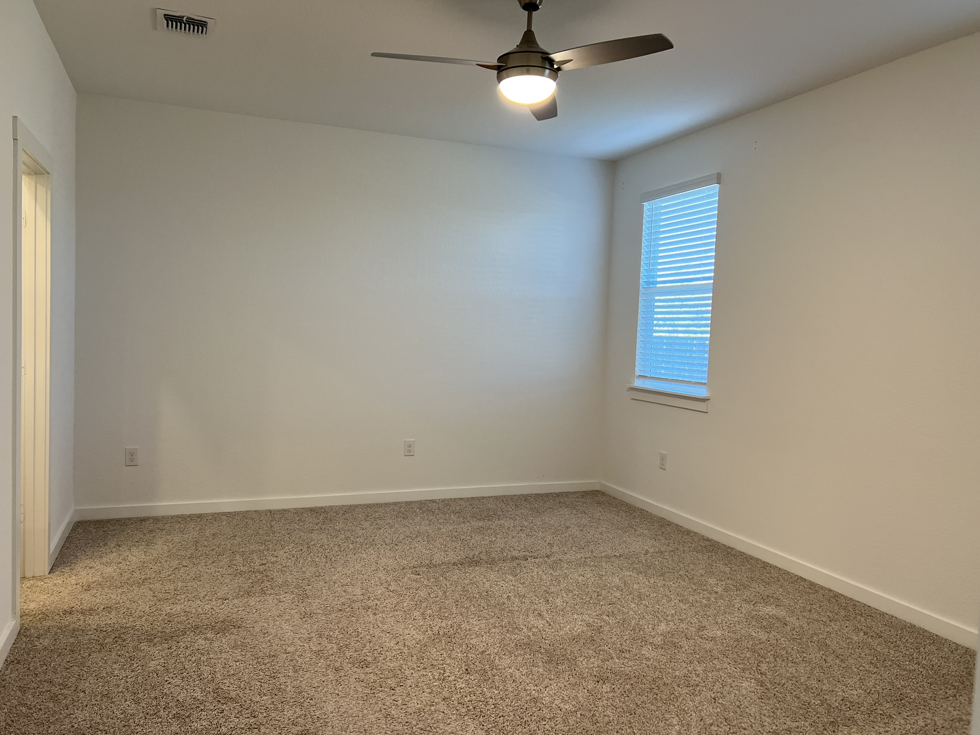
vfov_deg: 51.4
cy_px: 364
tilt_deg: -3.9
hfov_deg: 65.3
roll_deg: -1.9
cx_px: 480
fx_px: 764
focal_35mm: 27
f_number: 1.5
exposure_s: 1/120
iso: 125
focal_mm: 5.7
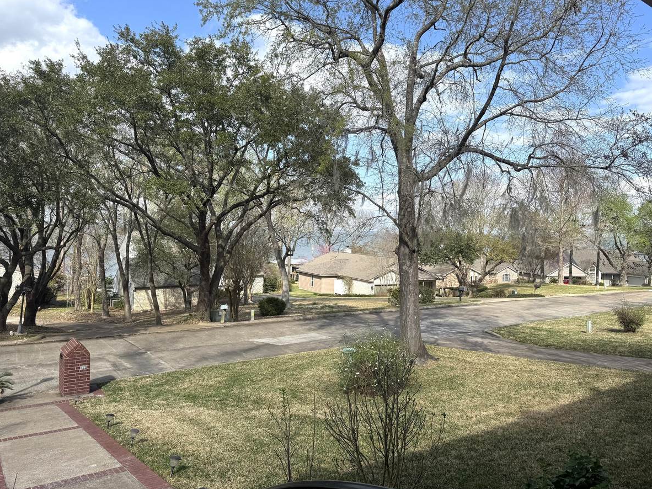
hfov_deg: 67.3
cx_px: 343
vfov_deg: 53.0
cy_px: 236
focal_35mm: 26
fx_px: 490
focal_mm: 6.76
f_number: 1.78
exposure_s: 1/3597
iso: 80
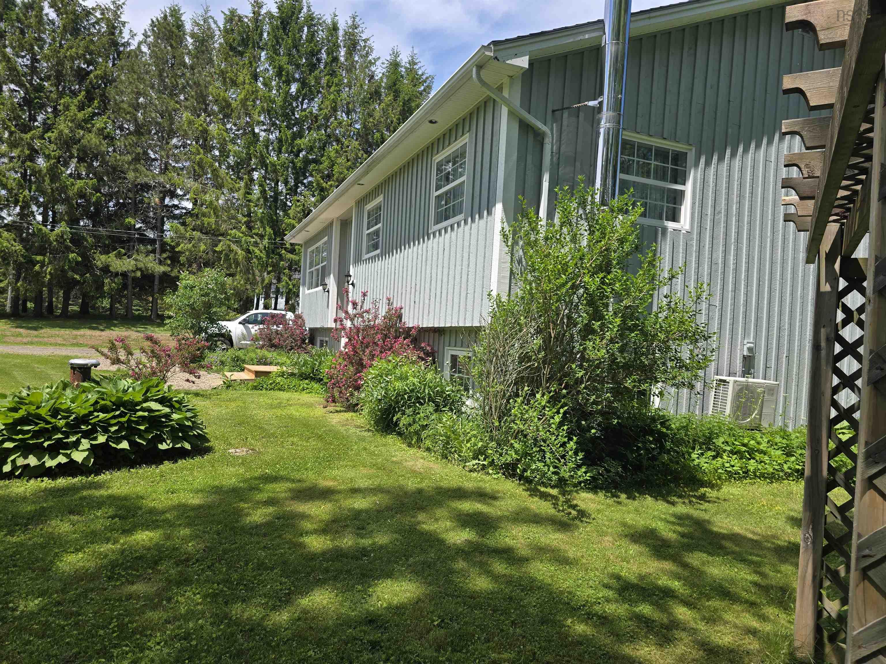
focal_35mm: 23
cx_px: 443
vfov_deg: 58.9
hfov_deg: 73.9
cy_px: 332
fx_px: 589
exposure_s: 1/531
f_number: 1.7
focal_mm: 6.3
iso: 12
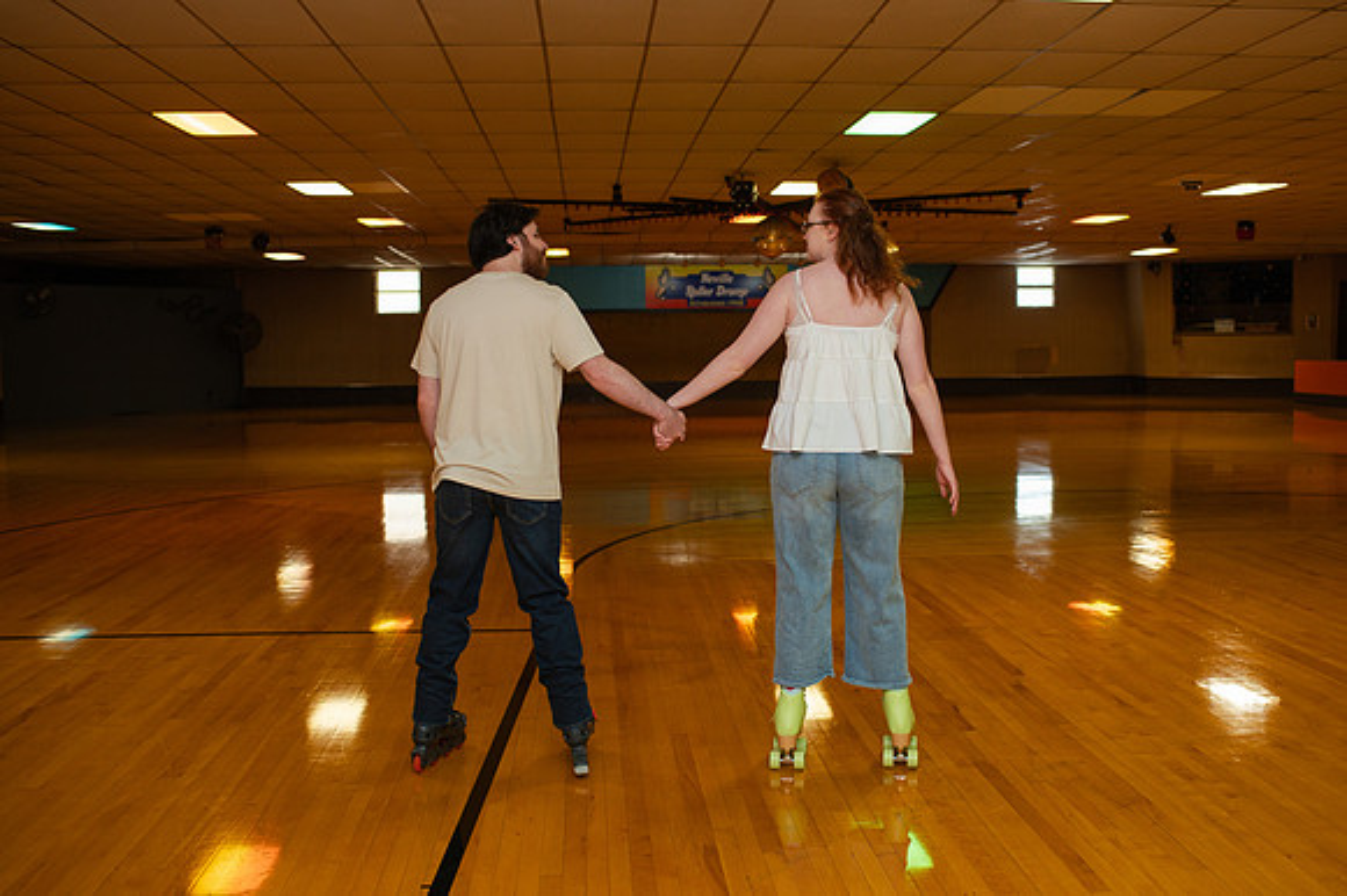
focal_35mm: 38
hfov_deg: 50.7
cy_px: 448
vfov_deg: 35.0
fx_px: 1421
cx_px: 731
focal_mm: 35
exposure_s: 1/200
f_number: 3.2
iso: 1000
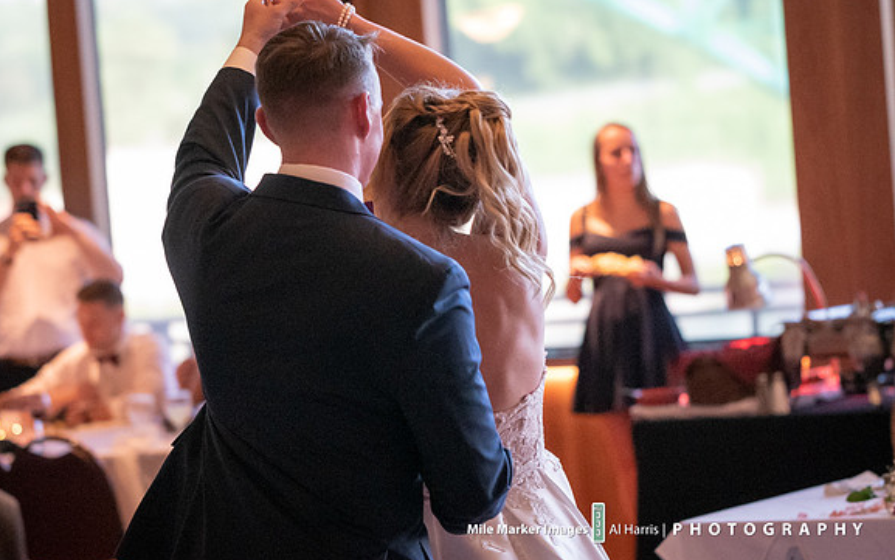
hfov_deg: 14.3
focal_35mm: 146
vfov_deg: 9.0
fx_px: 3562
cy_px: 282
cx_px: 447
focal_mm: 95
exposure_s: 1/500
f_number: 2.8
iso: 10000
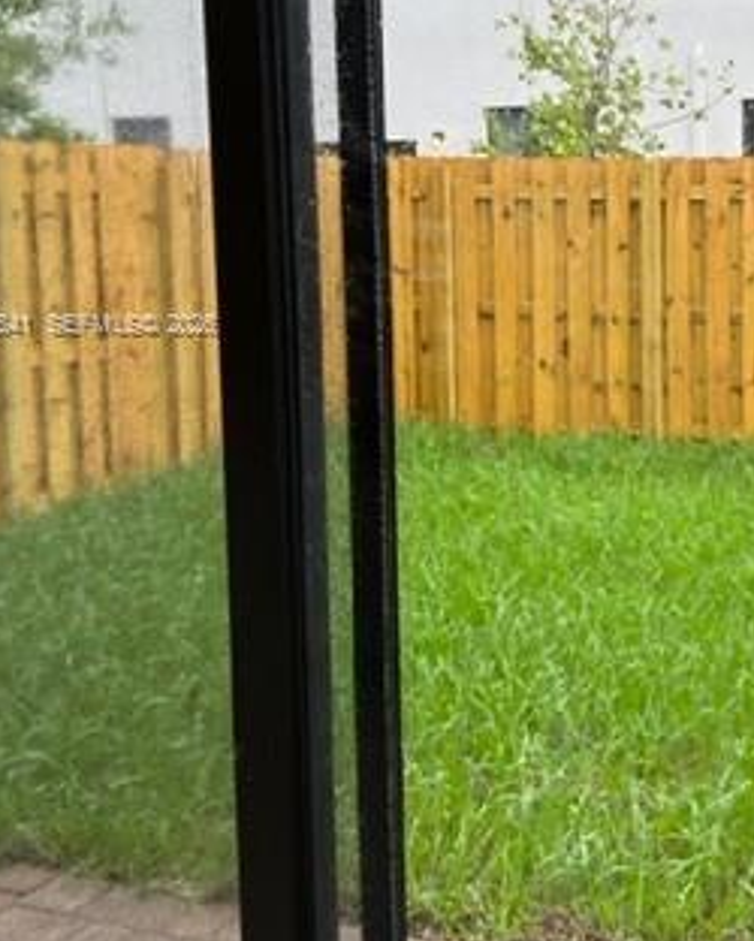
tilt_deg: -6.0
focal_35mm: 52
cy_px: 326
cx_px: 639
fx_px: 1449
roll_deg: +1.4
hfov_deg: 28.3
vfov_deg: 35.7
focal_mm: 5.7
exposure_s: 1/513
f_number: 1.5
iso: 50
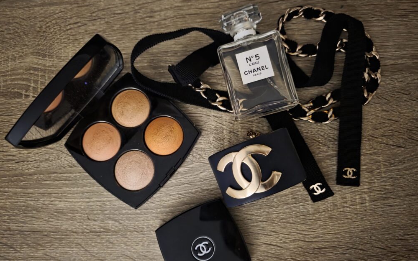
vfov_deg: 49.2
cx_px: 207
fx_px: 285
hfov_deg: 72.6
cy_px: 143
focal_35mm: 25
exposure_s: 1/16.7
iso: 2500
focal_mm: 6.3
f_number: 1.7
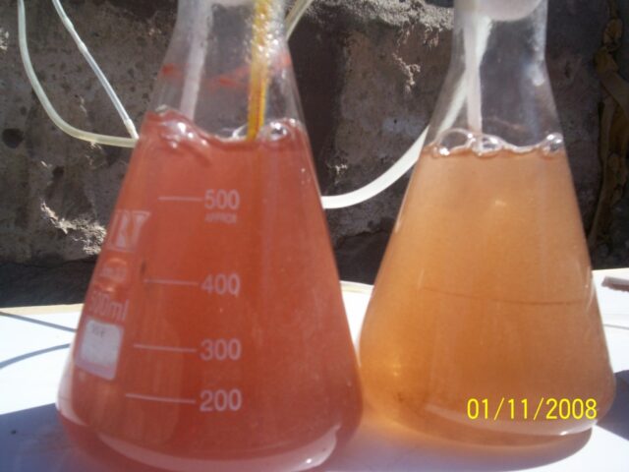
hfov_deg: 51.4
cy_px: 236
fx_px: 654
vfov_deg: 39.7
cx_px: 314
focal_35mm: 36
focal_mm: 5.9
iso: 100
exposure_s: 1/792
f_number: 4.5
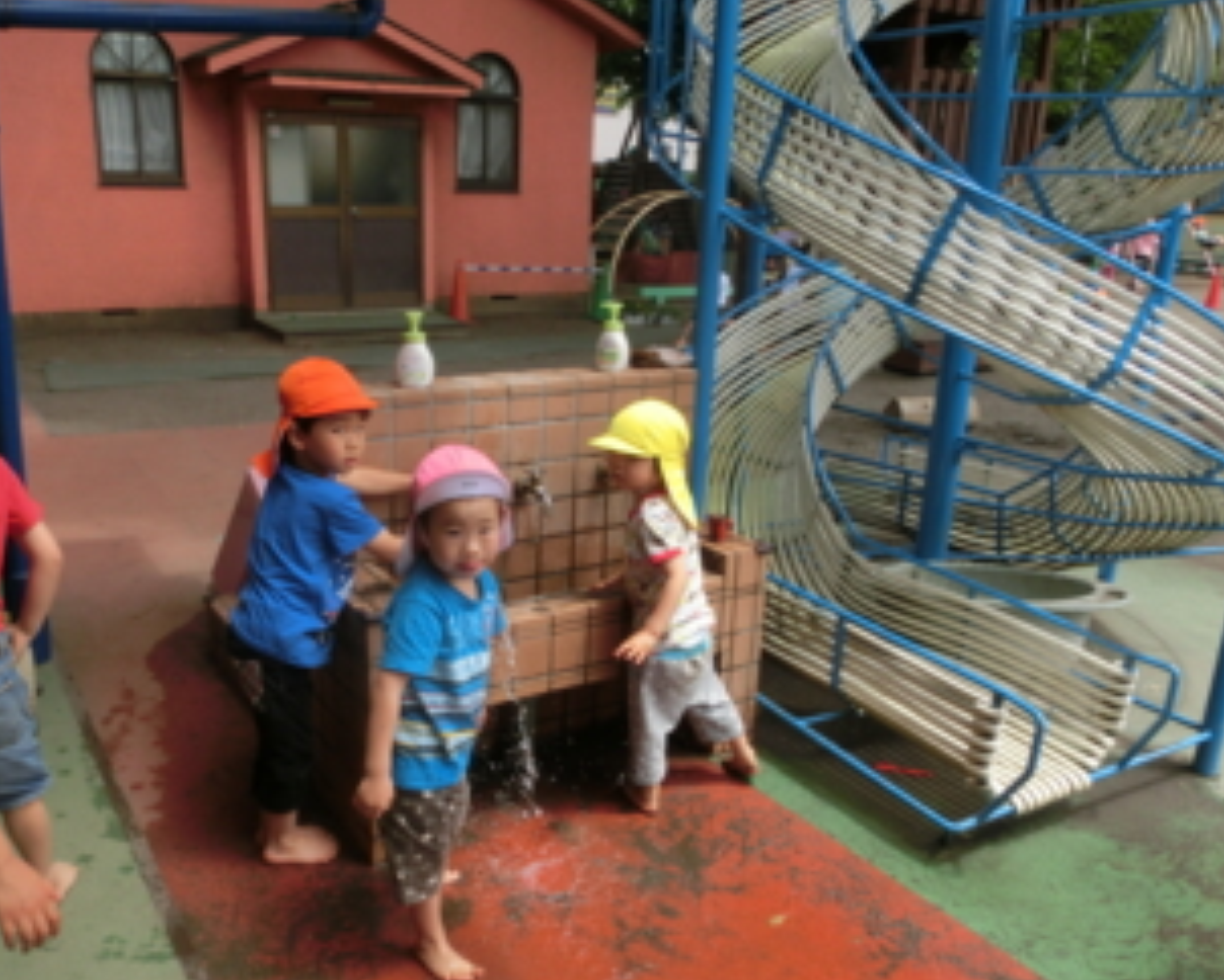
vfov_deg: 47.0
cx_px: 547
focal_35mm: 31
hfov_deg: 57.0
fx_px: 1124
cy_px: 555
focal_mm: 4.24
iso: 80
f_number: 3
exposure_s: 1/640
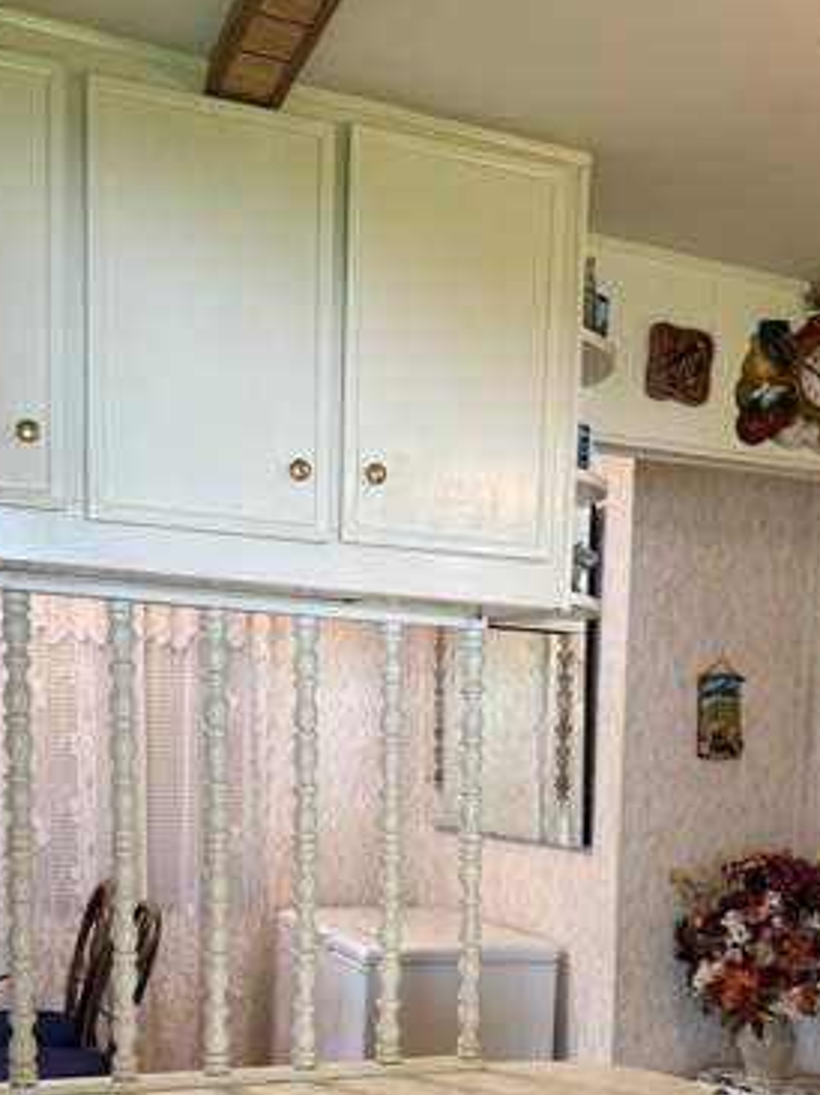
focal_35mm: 42
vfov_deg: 42.7
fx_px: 1328
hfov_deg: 34.2
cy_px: 880
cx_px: 482
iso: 100
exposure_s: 1/60
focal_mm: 6.76
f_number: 1.78
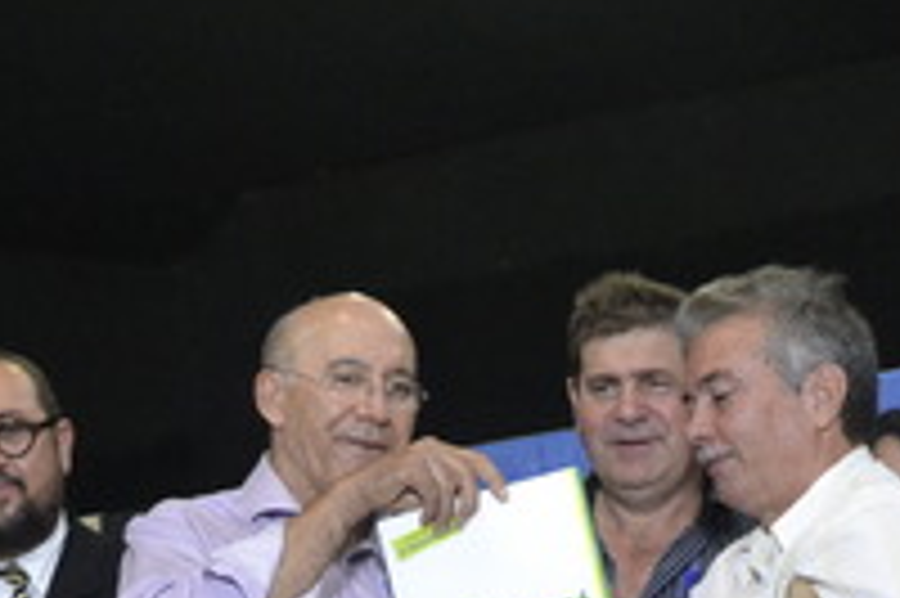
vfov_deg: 12.8
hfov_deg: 19.6
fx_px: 2598
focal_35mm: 104
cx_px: 349
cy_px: 719
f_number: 4
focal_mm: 28
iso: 3200
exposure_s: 1/60
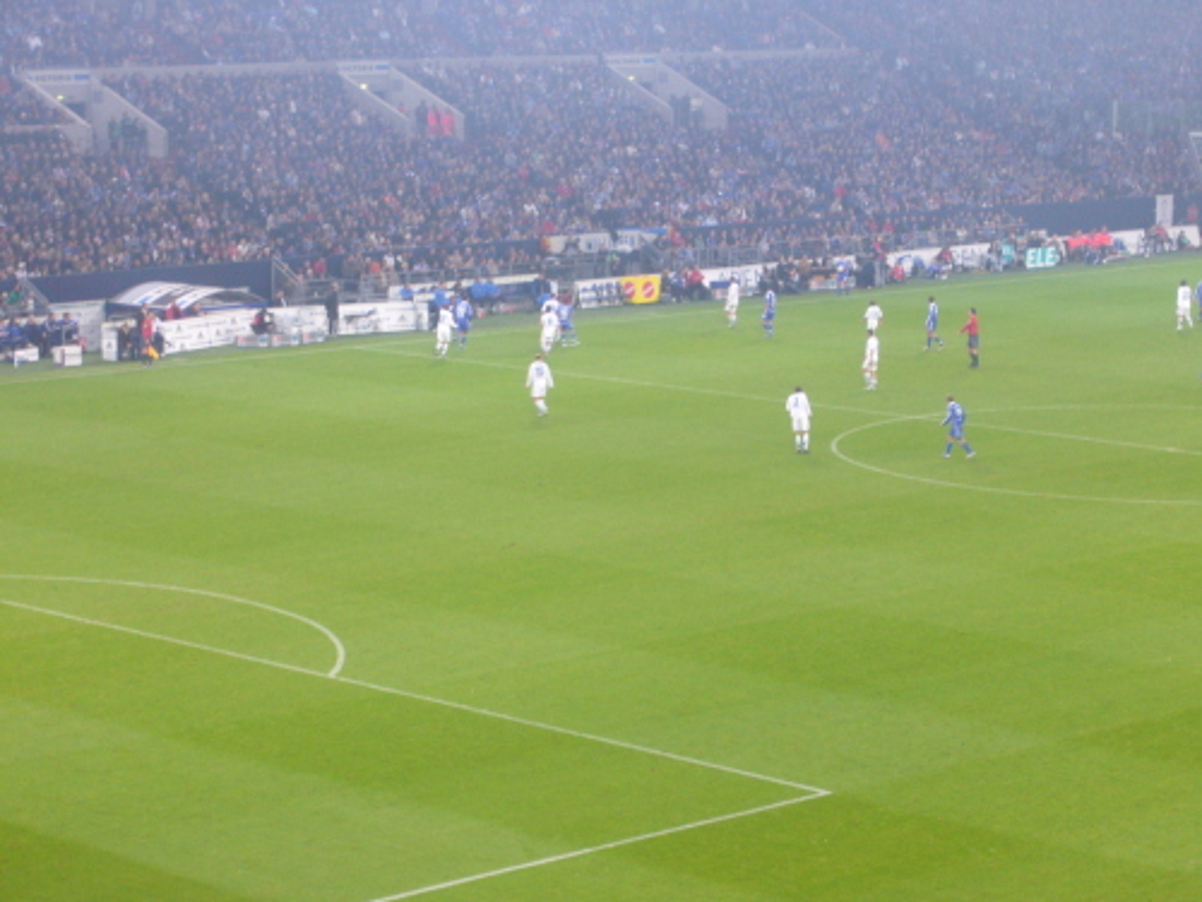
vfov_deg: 14.1
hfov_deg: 18.7
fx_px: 3646
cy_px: 451
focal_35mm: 105
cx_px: 601
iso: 125
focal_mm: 17.4
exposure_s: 1/15
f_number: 5
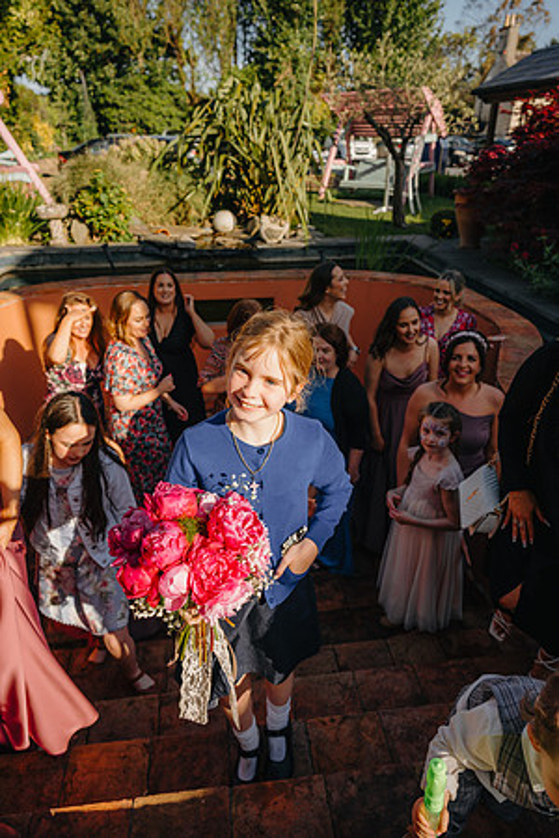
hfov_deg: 53.1
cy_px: 419
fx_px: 559
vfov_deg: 73.7
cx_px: 280
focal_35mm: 24
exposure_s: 1/500
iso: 100
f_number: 4
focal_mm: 24
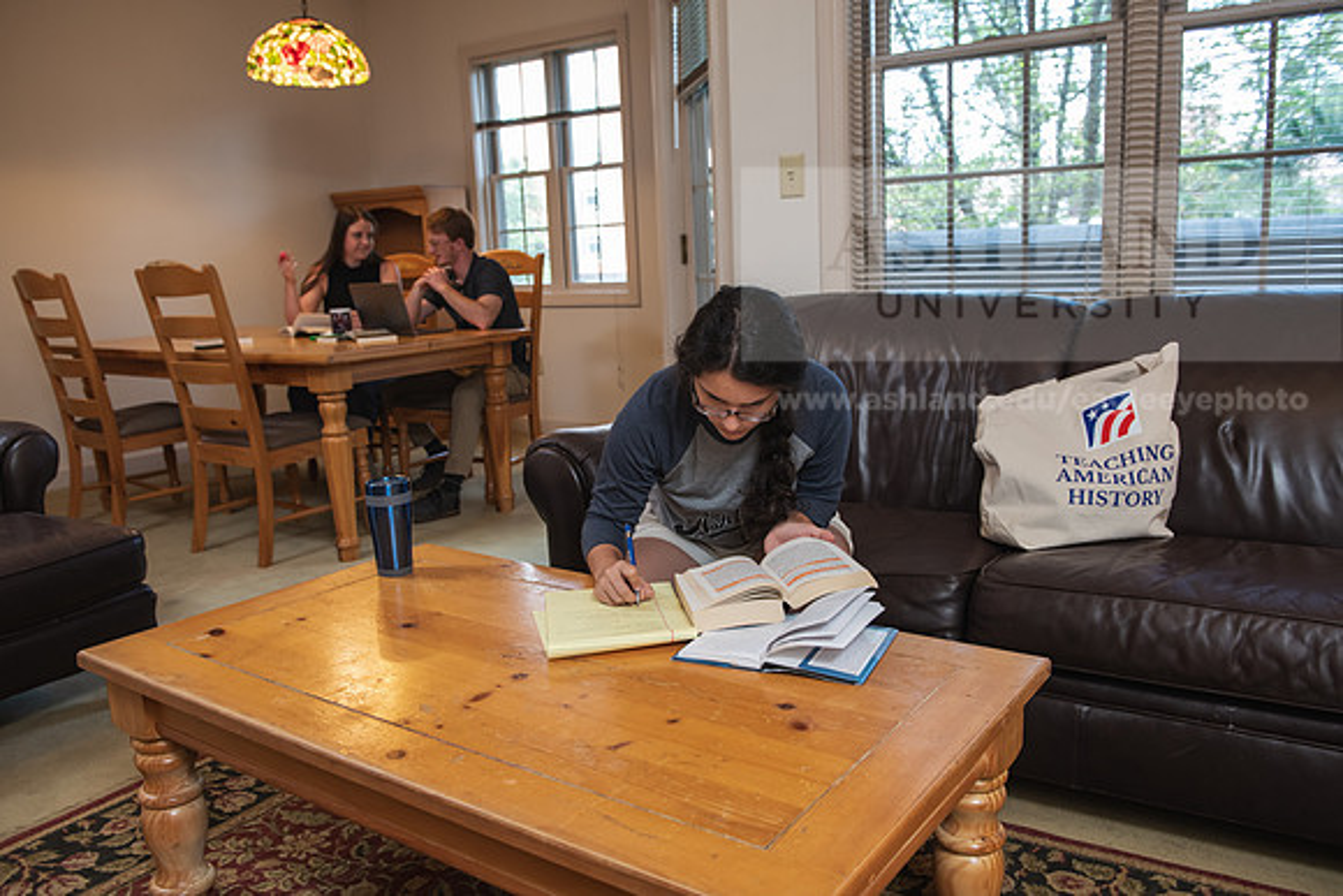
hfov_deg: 63.6
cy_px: 448
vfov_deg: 45.0
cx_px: 672
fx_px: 1082
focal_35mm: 29
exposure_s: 1/80
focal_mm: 29
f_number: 4.5
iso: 1000
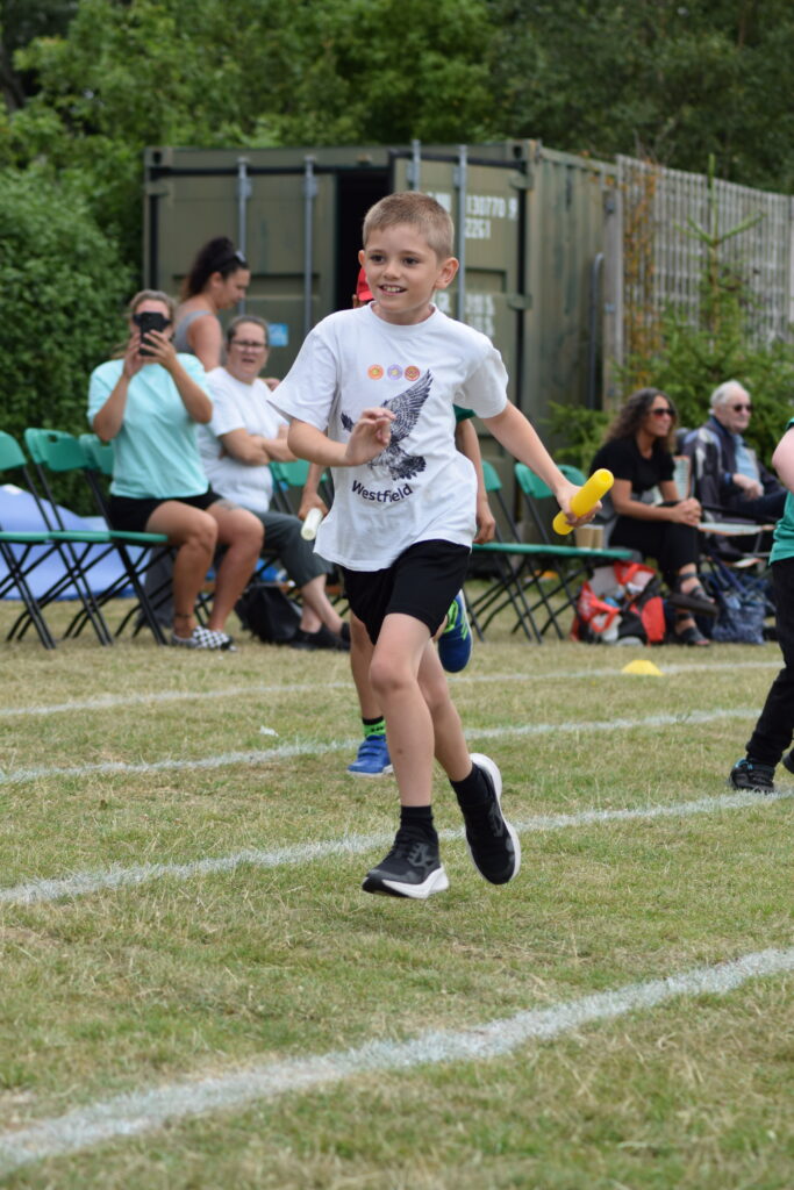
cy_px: 595
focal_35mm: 147
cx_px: 397
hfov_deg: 9.3
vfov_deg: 14.0
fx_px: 4861
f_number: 5.6
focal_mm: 98
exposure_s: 1/640
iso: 200
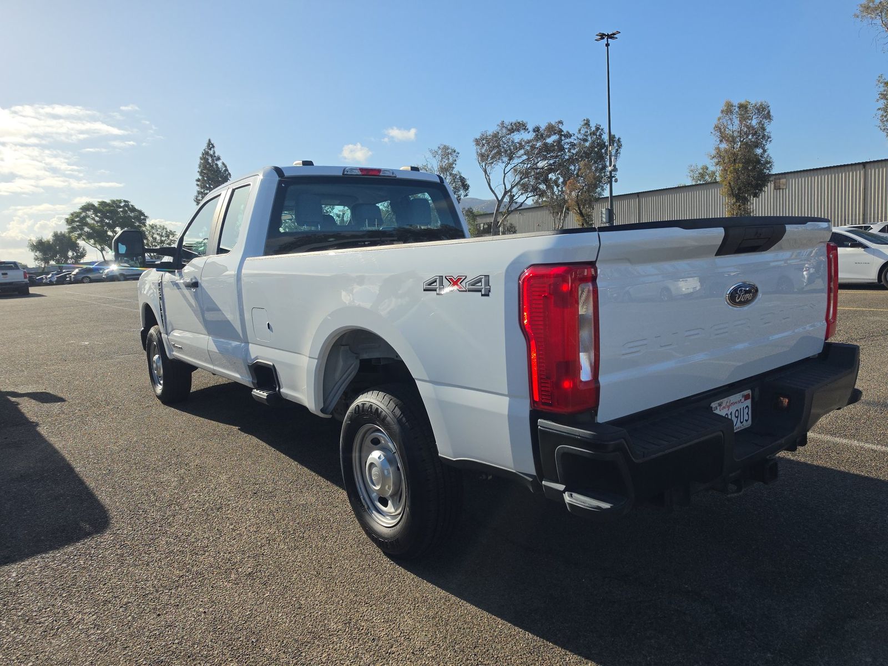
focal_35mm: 23
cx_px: 444
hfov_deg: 73.9
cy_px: 333
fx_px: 590
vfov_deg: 58.9
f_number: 1.4
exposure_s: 1/7940
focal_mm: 6.5
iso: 52
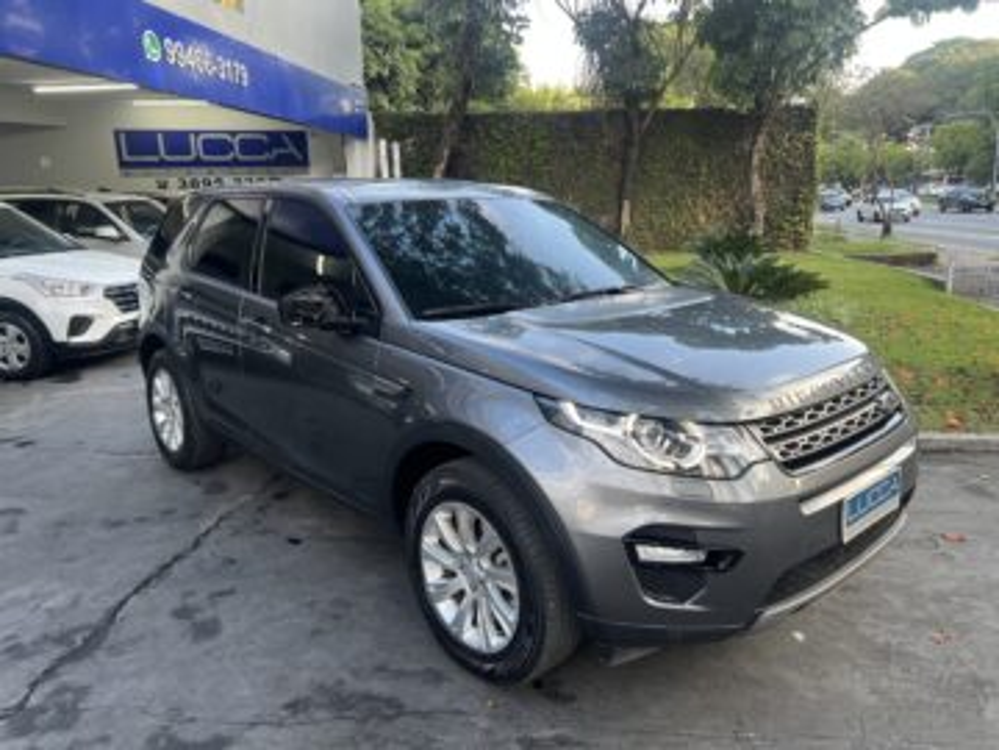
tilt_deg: -13.5
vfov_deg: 53.1
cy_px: 375
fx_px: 750
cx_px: 500
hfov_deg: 67.3
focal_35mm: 26
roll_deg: +2.2
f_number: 1.5
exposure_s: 1/120
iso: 50
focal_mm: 5.7
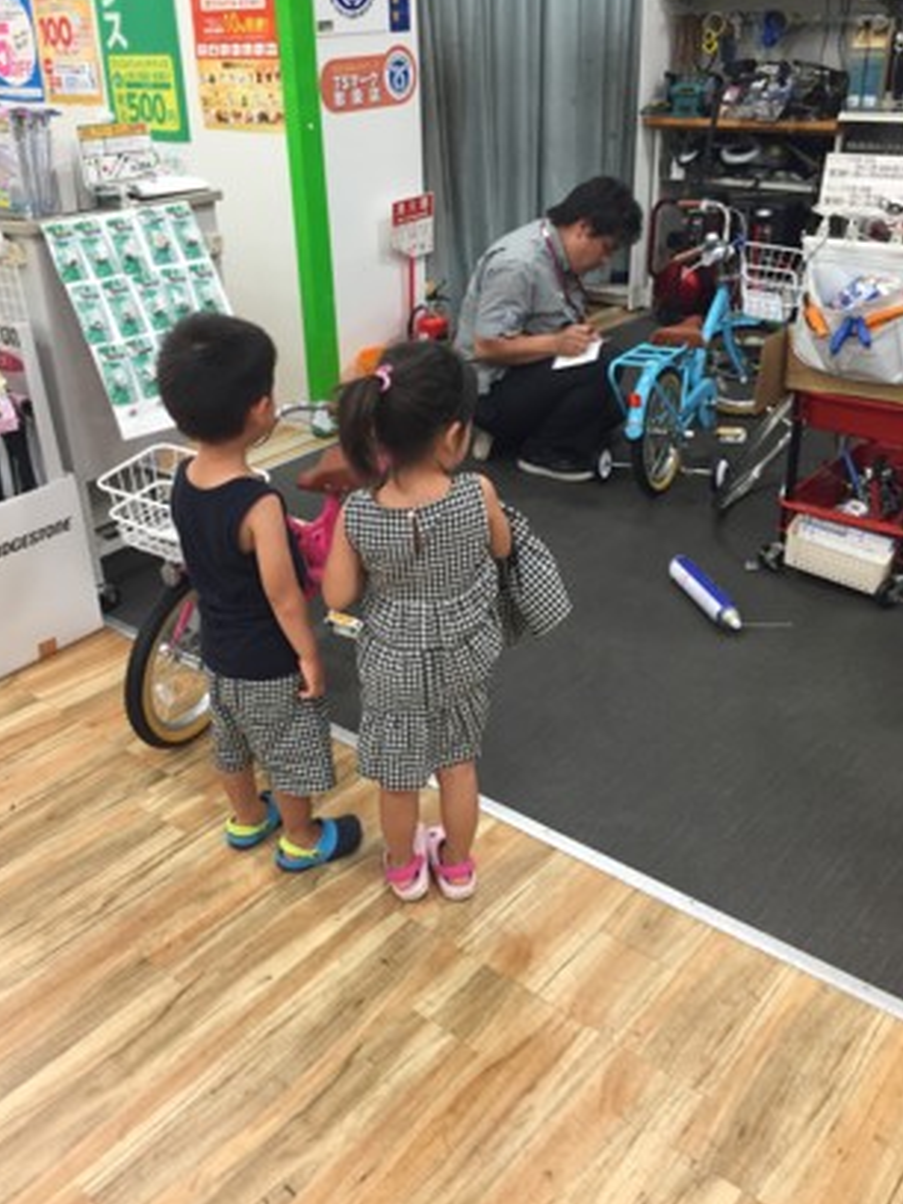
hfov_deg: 44.1
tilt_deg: -25.3
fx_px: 1113
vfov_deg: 56.8
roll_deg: +2.9
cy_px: 558
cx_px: 413
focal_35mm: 32
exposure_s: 1/30
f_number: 2.2
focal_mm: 4.15
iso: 50
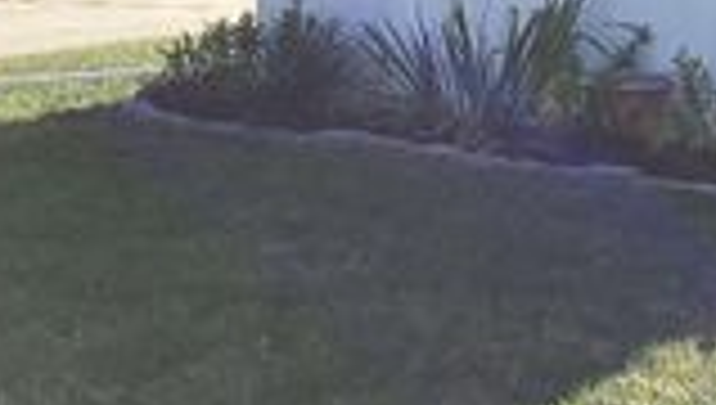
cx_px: 847
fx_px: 2016
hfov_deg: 19.1
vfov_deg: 10.9
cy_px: -254
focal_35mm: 106
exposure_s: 1/1235
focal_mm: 3.3
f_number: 2.4
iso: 25
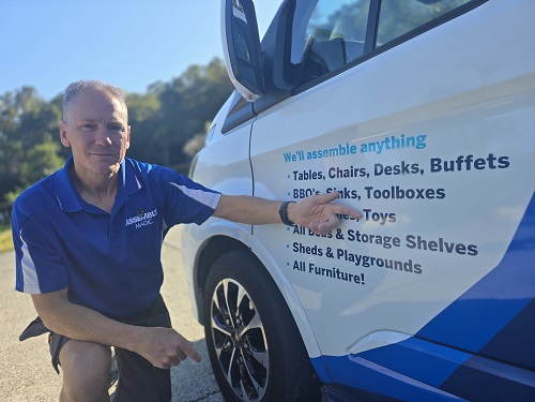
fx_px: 355
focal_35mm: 23
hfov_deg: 73.9
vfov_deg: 58.9
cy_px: 201
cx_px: 268
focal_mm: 6.3
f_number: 1.7
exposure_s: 1/390
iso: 12
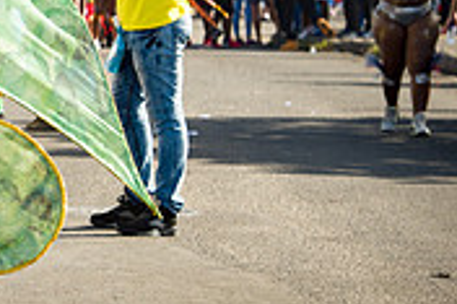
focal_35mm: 382
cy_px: 21
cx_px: -244
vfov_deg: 3.6
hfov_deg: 5.4
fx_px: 4845
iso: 100
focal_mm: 116
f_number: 8
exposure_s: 1/200
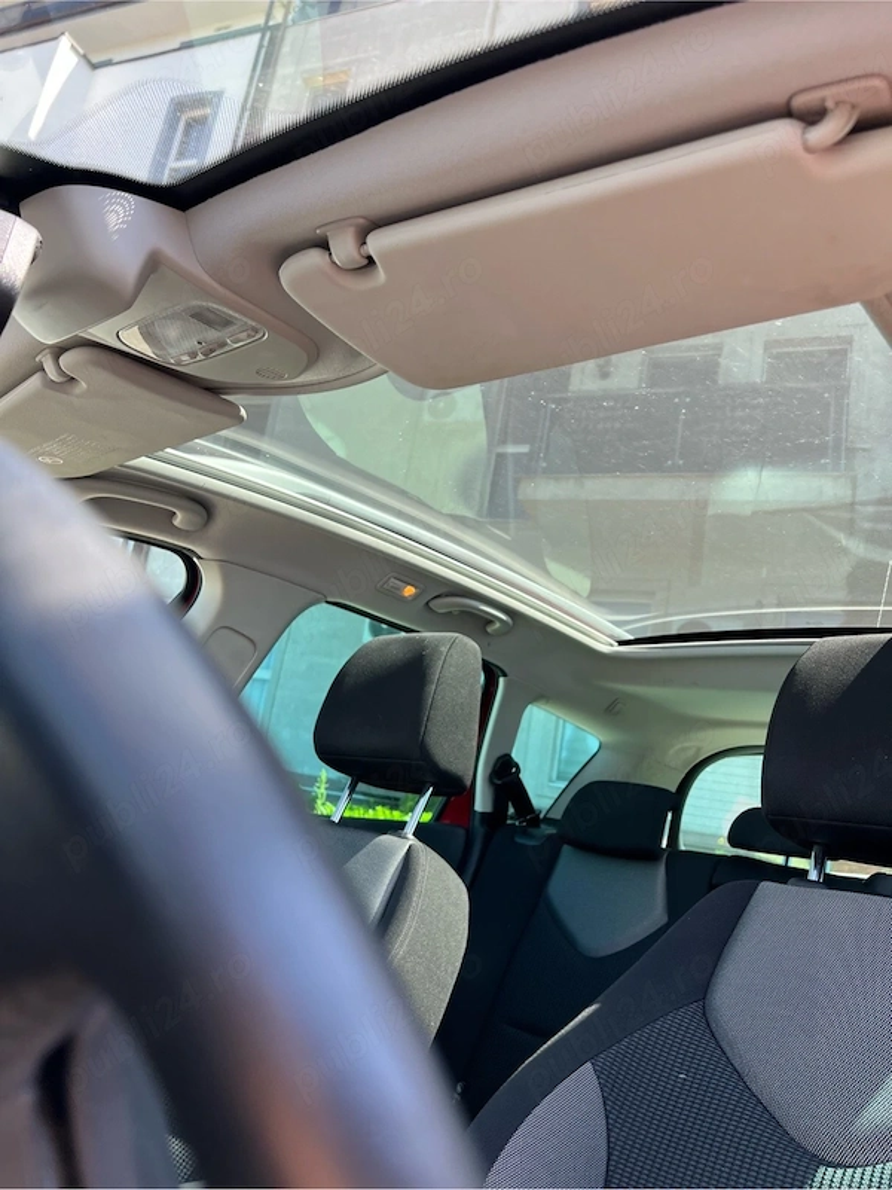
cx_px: 446
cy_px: 595
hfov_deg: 53.1
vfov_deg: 67.3
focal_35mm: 26
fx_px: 893
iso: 40
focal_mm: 5.7
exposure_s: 1/266
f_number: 1.5
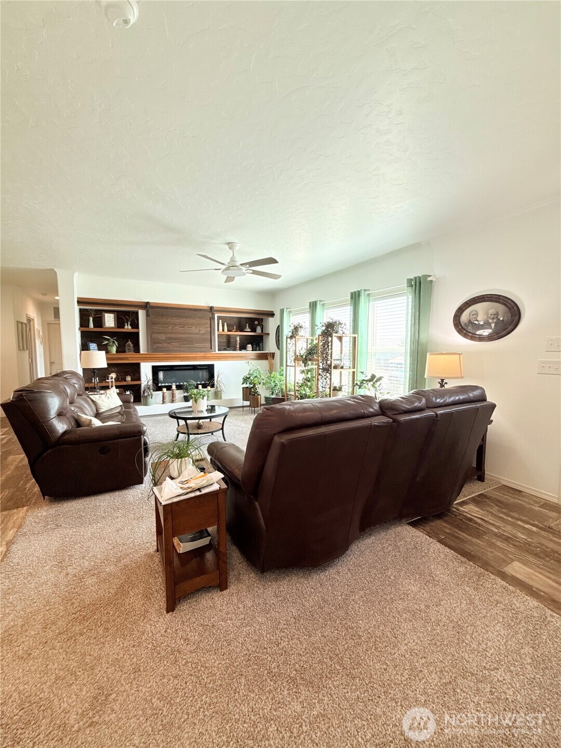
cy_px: 374
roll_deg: -0.2
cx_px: 280
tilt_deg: -3.7
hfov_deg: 85.7
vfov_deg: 102.1
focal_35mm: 14
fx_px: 303
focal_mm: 2.22
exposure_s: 1/120
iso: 80
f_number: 2.2
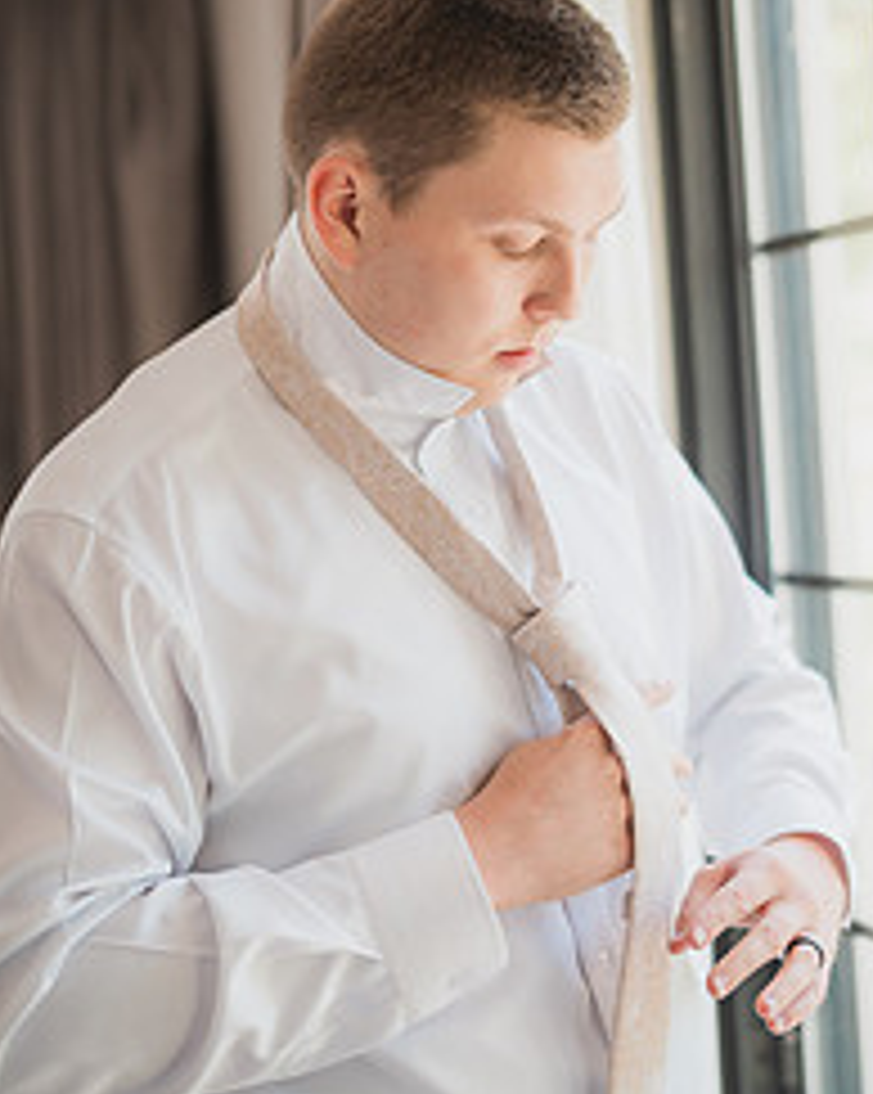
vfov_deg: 22.0
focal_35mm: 87
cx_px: 626
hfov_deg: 17.6
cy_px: 504
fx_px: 2813
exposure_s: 1/800
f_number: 1.4
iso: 800
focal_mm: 50
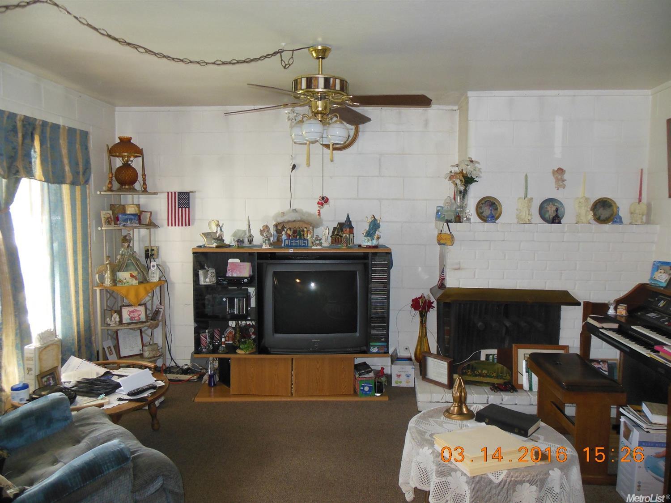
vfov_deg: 54.9
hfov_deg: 69.4
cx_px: 336
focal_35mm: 25
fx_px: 484
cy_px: 252
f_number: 3.2
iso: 320
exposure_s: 1/25
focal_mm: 4.5
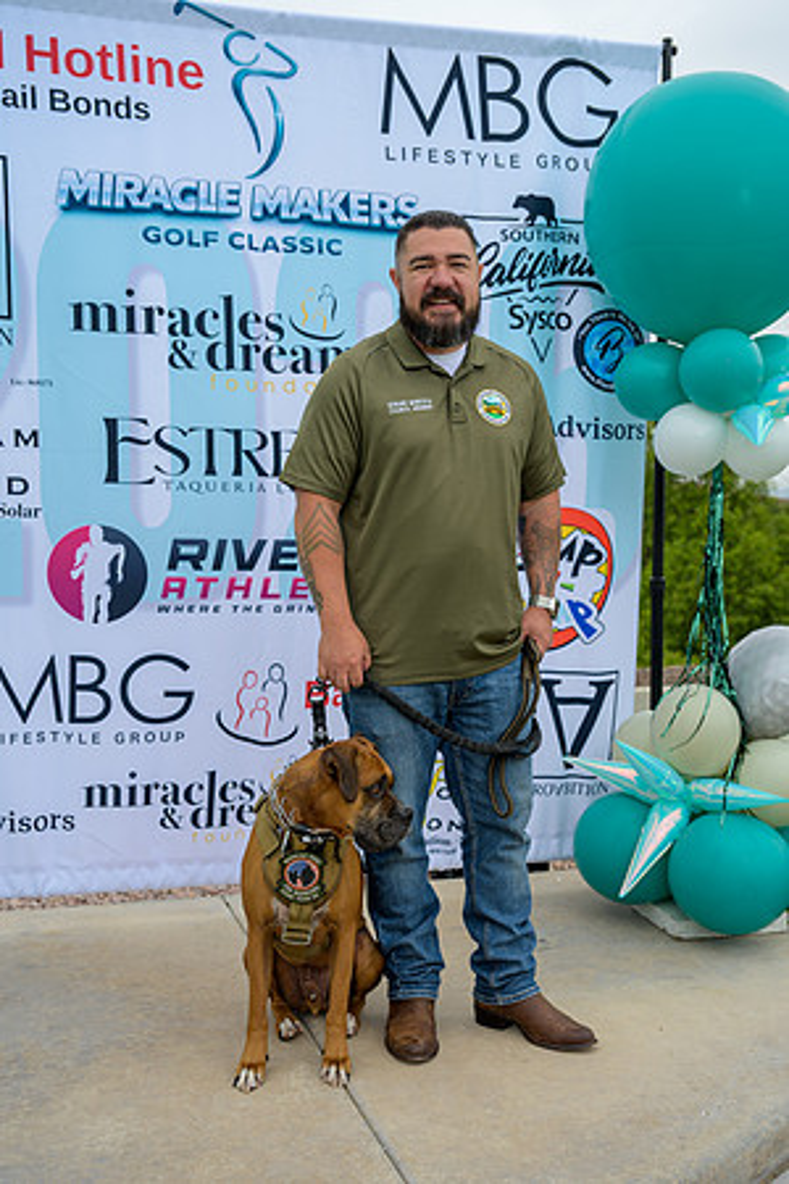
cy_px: 592
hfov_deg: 34.2
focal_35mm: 39
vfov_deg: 49.6
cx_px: 394
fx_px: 1282
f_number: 4
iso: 100
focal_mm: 39
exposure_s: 1/200
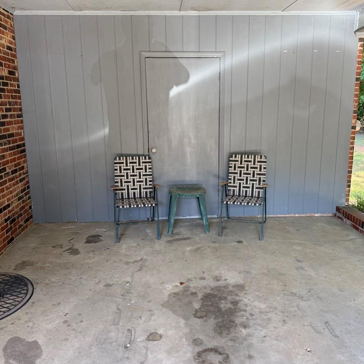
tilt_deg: -11.7
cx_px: 183
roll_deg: +1.1
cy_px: 179
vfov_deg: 55.6
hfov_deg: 55.6
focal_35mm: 29
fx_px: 345
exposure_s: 1/154
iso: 100
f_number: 1.78
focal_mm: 6.76
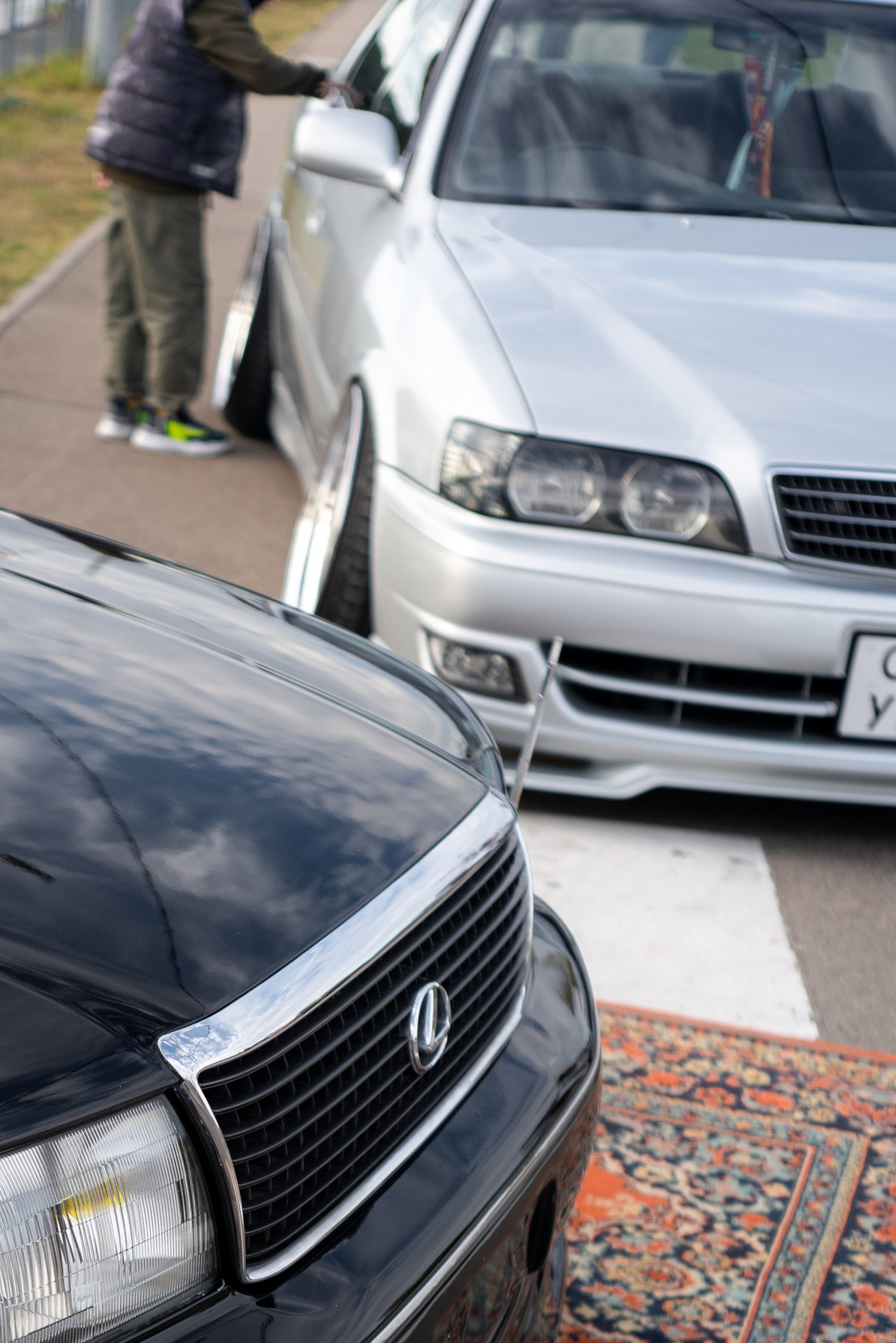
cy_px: 1239
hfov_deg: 17.7
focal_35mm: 75
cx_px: -37
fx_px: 2799
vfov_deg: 26.0
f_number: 2.5
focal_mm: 35
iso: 100
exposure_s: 1/500
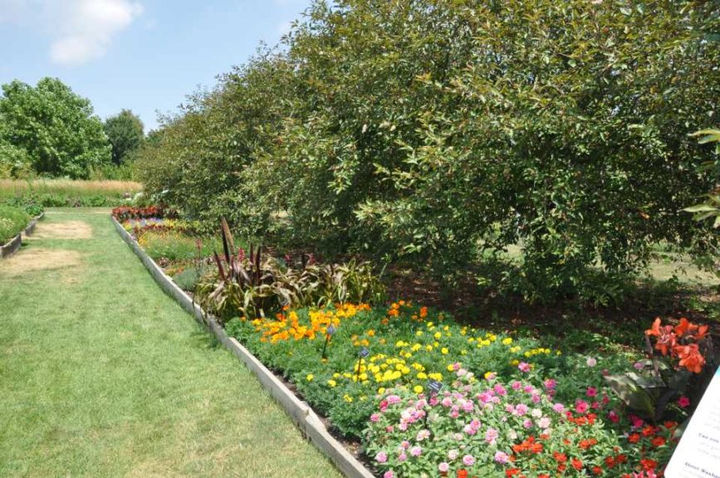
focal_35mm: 27
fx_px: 539
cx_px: 360
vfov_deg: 47.8
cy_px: 239
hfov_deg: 67.4
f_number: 13
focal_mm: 18
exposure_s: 1/200
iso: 320
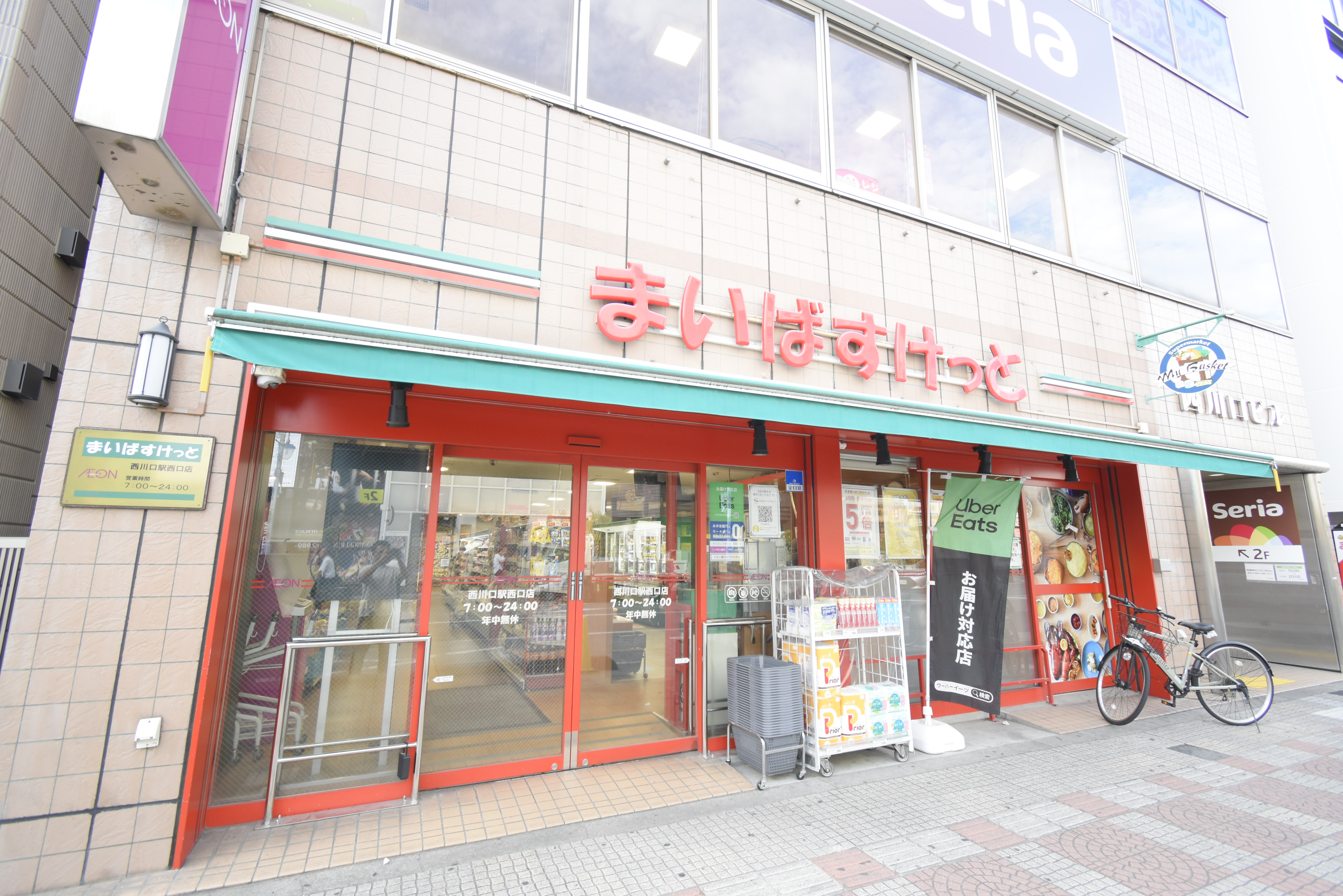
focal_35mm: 15
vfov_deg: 77.3
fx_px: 560
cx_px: 672
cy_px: 448
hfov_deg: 100.4
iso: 400
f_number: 4.5
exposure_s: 1/80
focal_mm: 10
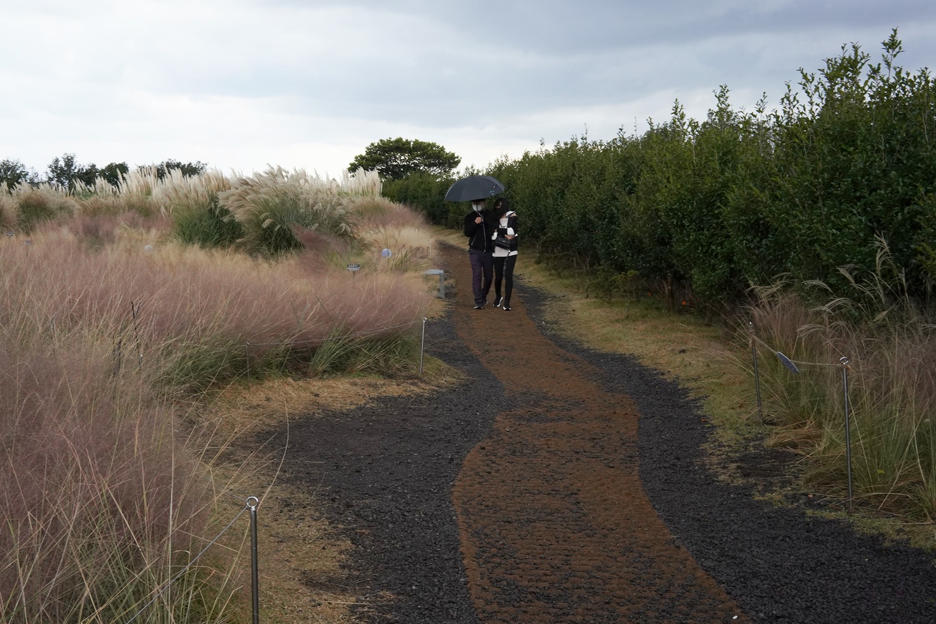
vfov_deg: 30.5
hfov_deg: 44.3
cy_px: 303
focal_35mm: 44
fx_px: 1144
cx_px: 385
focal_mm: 35
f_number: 13
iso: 1250
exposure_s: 1/100
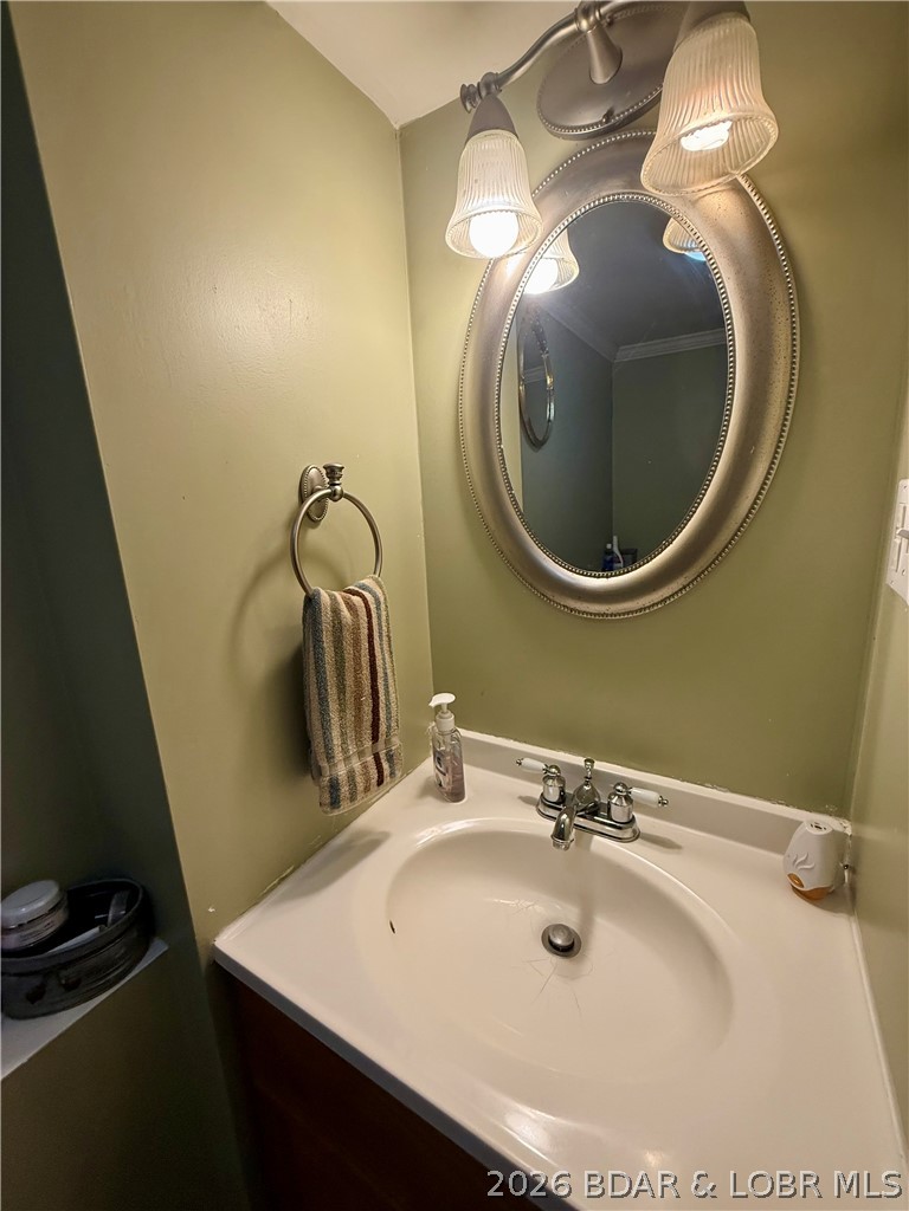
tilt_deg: -12.8
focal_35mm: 14
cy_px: 606
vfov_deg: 102.1
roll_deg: +3.8
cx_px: 454
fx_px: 490
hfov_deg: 85.7
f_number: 2.2
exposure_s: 1/120
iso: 200
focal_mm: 2.22
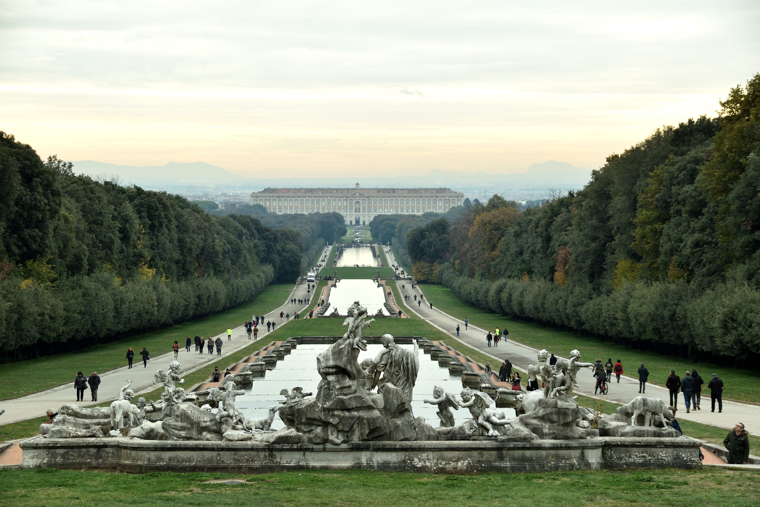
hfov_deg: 19.5
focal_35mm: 105
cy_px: 254
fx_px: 2216
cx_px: 380
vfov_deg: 13.0
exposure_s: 1/250
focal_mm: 70
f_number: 8
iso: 250
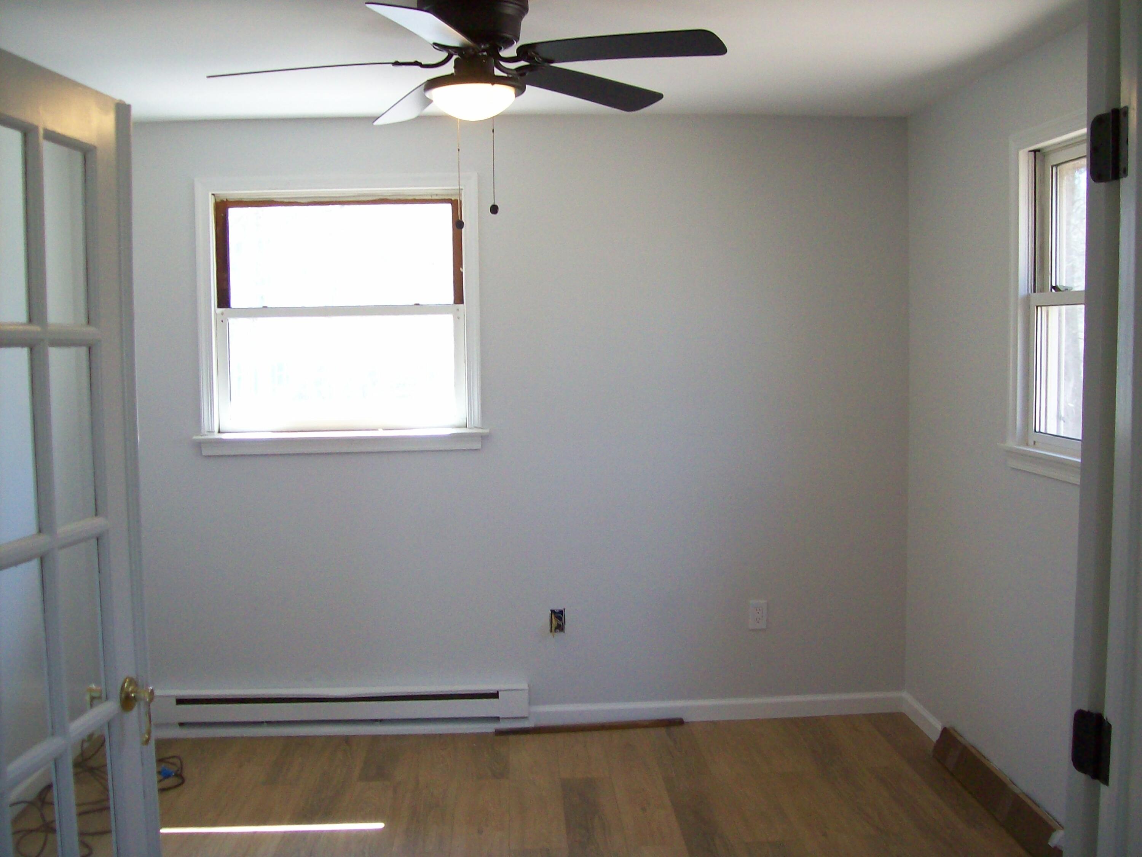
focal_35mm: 36
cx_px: 571
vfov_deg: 39.7
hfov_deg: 51.4
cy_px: 428
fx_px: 1188
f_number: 2.7
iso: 160
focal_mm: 6
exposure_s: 1/47.1
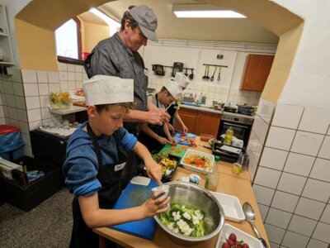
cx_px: 165
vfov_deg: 78.1
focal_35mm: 16
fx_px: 153
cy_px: 124
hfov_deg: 94.5
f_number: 2.2
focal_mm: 2.35
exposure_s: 1/100
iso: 192
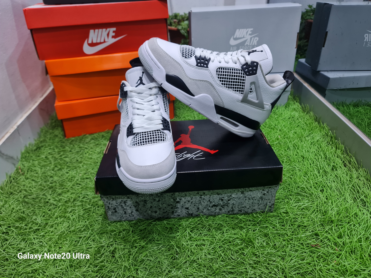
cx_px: 186
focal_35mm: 25
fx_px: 268
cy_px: 139
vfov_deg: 54.9
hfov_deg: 69.4
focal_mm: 7
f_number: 1.8
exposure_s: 1/40
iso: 200
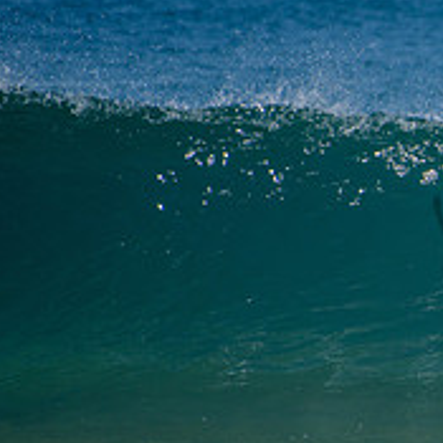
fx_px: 20430
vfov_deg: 1.2
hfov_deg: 1.2
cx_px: 694
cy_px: 214
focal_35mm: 1411
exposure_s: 1/2000
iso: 125
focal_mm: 500
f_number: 5.6
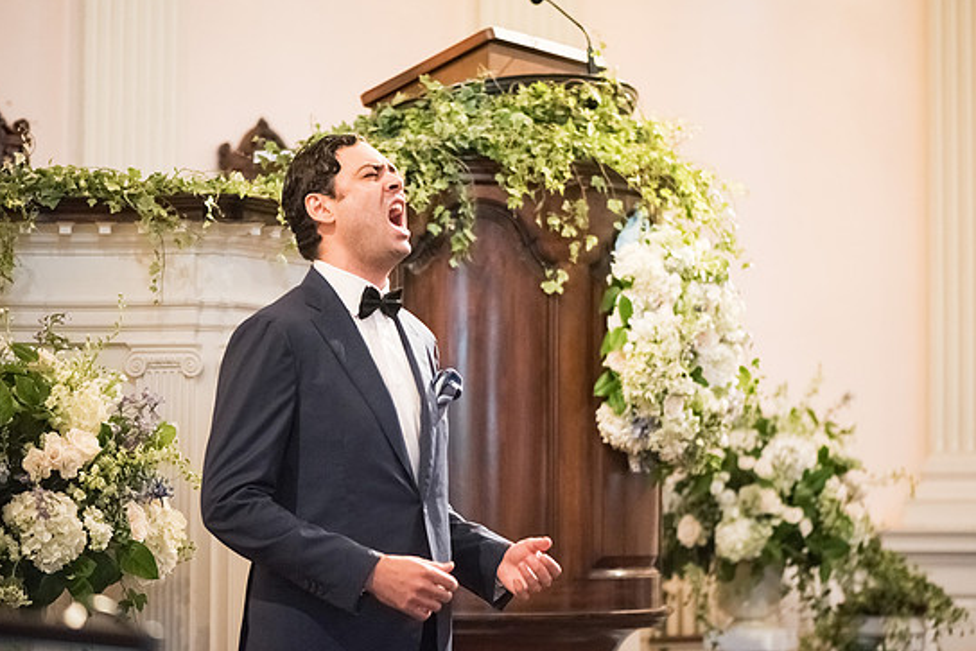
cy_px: 323
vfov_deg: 12.2
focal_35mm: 112
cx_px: 481
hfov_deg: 18.3
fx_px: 3037
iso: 3200
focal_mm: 105
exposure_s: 1/250
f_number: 2.8
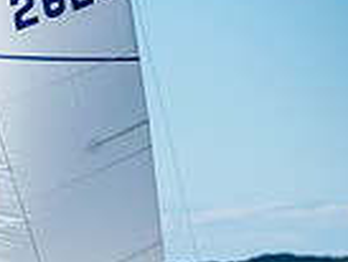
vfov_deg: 2.4
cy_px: 415
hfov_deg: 3.1
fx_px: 6339
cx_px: -351
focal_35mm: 630
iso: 500
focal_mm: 155
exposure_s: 1/3200
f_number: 5.6
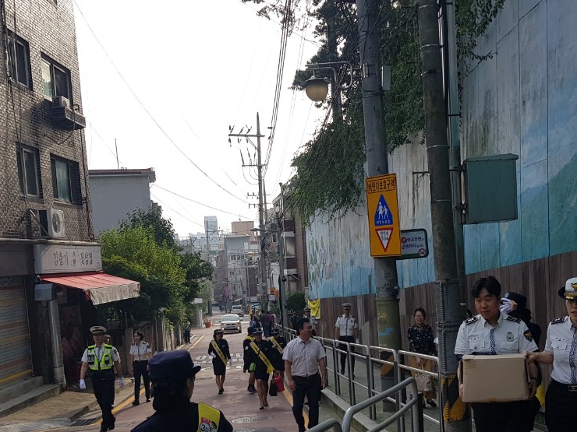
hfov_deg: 41.8
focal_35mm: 45
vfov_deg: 31.5
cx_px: 351
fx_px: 750
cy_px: 338
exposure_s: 1/1000
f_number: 1.7
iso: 40
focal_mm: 4.3
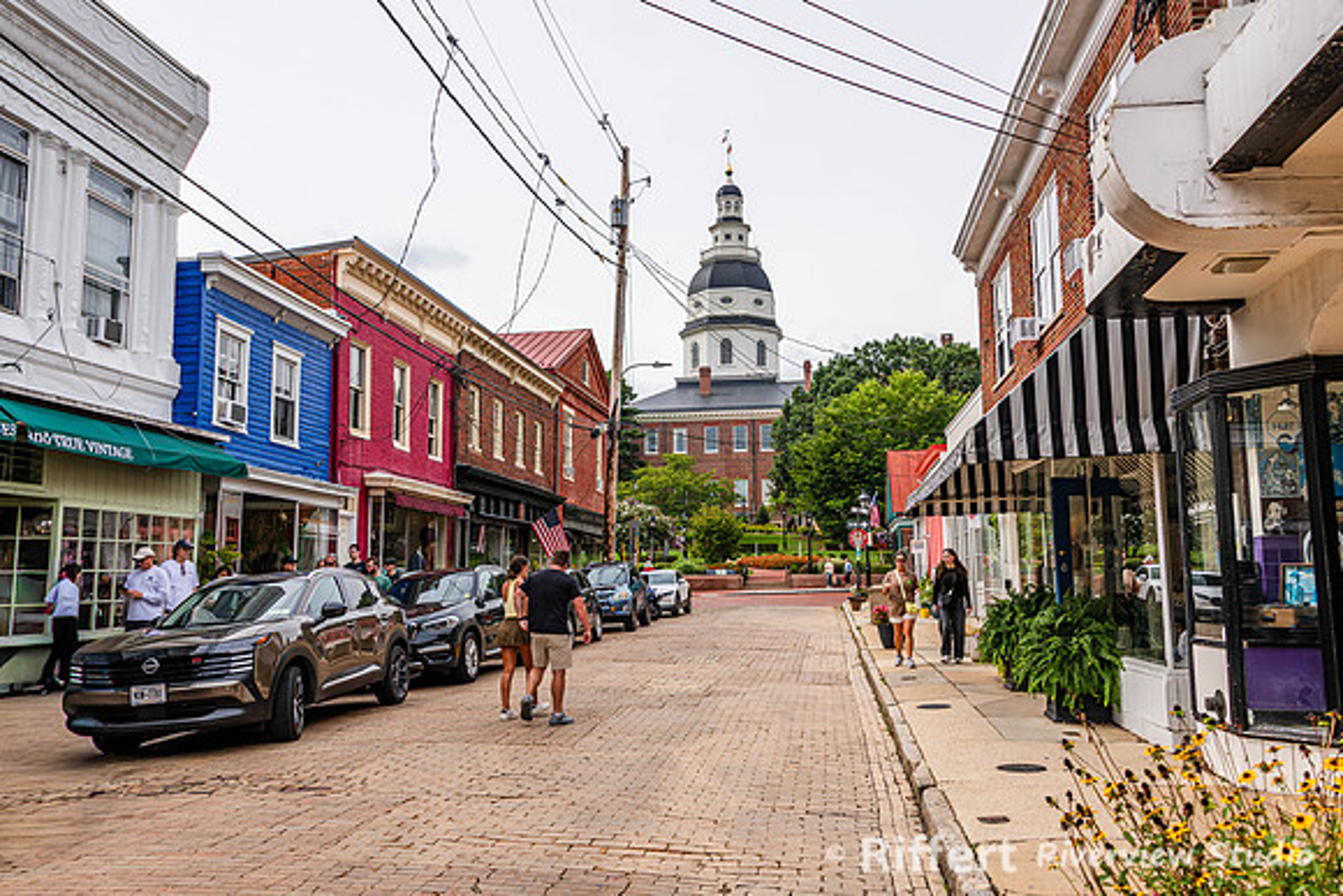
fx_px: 1067
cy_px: 448
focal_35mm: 29
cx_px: 672
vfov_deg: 45.6
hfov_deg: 64.4
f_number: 8
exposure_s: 1/200
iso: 64
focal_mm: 28
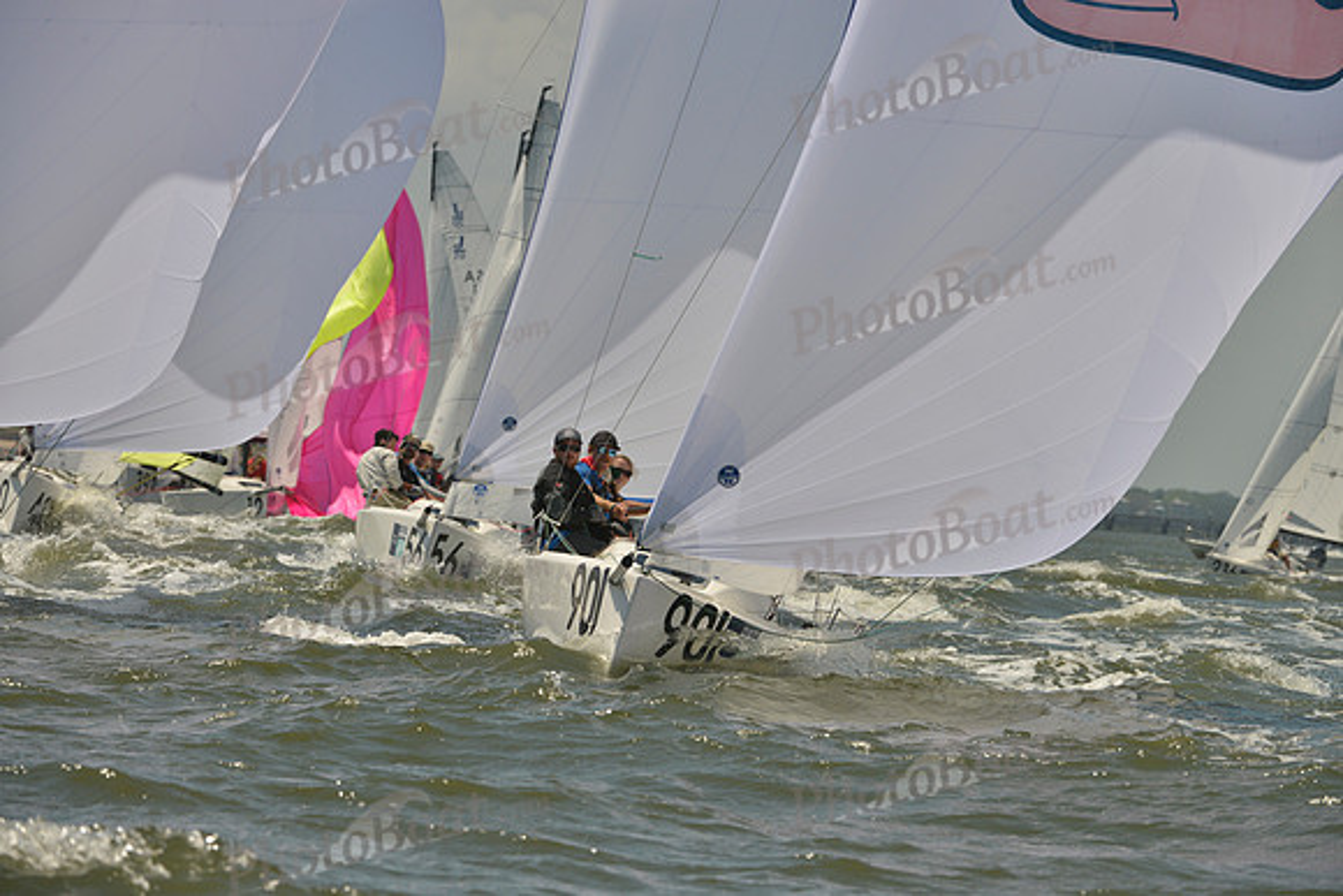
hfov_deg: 7.4
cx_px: 672
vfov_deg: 4.9
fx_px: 10448
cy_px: 448
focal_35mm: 280
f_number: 11
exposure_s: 1/1250
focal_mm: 280
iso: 280
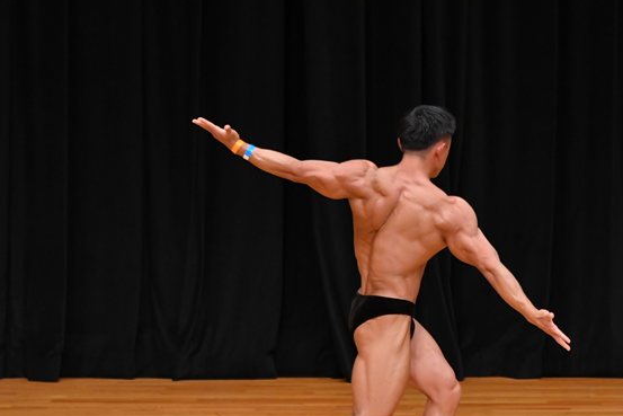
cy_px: 280
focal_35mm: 357
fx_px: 6179
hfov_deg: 5.8
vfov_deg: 3.9
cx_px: 428
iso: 3200
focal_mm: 170
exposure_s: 1/400
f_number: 5.6
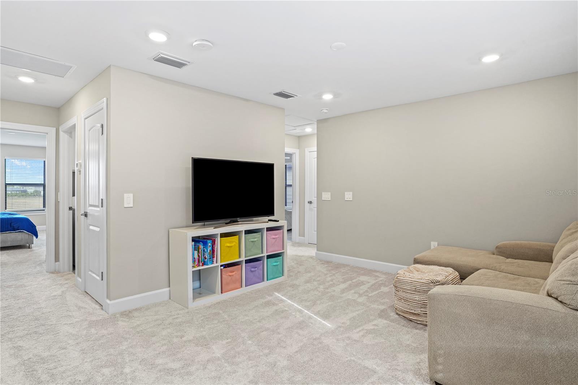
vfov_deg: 61.9
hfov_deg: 84.0
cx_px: 289
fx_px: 321
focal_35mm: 20
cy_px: 192
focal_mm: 20
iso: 400
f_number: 10
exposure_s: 1/1.25
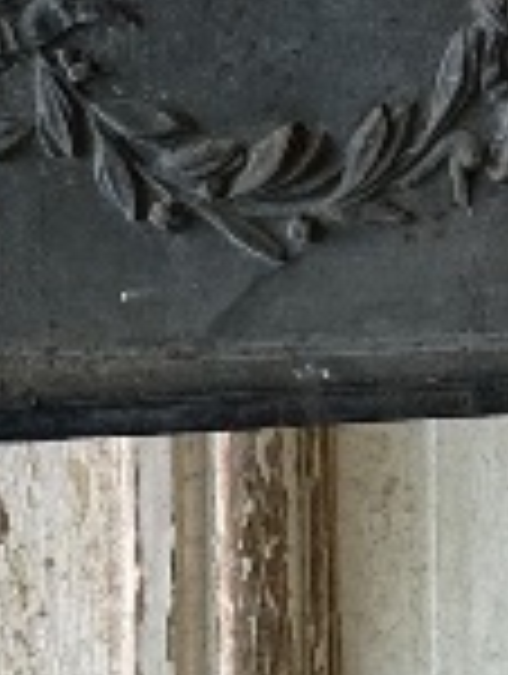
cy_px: 166
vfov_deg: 10.3
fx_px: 3746
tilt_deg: -8.1
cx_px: 526
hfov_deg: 7.7
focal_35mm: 192
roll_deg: +0.2
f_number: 1.78
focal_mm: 6.86
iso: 125
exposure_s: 1/100
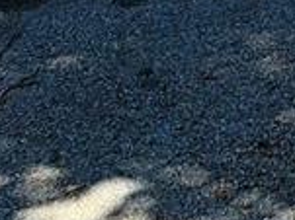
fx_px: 2035
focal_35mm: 239
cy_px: -459
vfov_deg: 5.8
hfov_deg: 8.2
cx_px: 403
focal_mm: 4.6
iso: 40
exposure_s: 1/666
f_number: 1.8
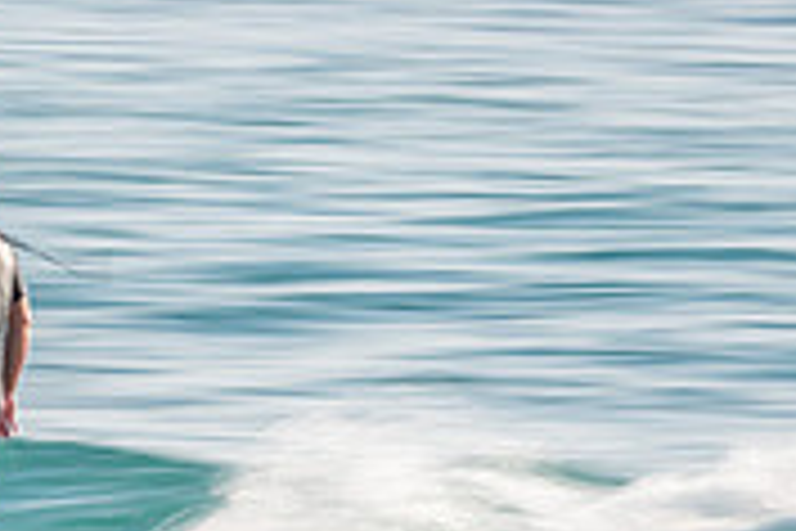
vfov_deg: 0.8
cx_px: -94
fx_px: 36326
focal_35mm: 1643
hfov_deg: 1.3
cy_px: 551
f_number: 11
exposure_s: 1/20
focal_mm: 500
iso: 31
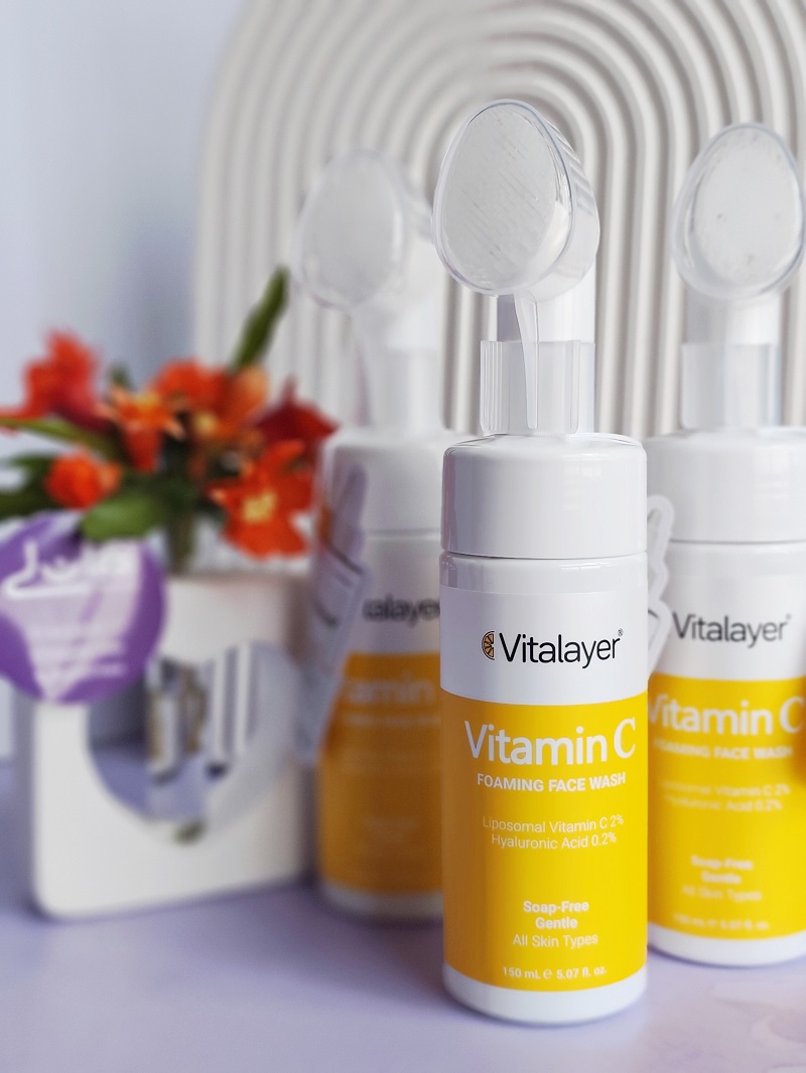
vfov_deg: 41.2
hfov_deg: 31.5
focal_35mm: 46
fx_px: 1428
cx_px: 403
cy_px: 536
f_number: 1.65
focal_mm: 6.19
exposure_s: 1/100
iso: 125
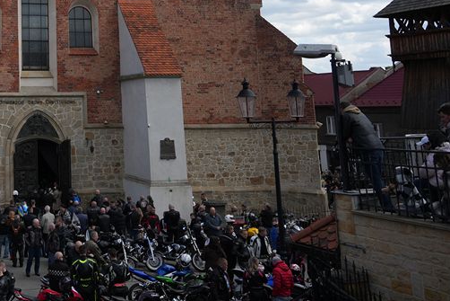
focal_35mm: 49
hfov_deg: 36.3
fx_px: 613
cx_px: 0
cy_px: 5
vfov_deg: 26.2
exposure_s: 1/1250
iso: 400
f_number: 5.6
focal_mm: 24
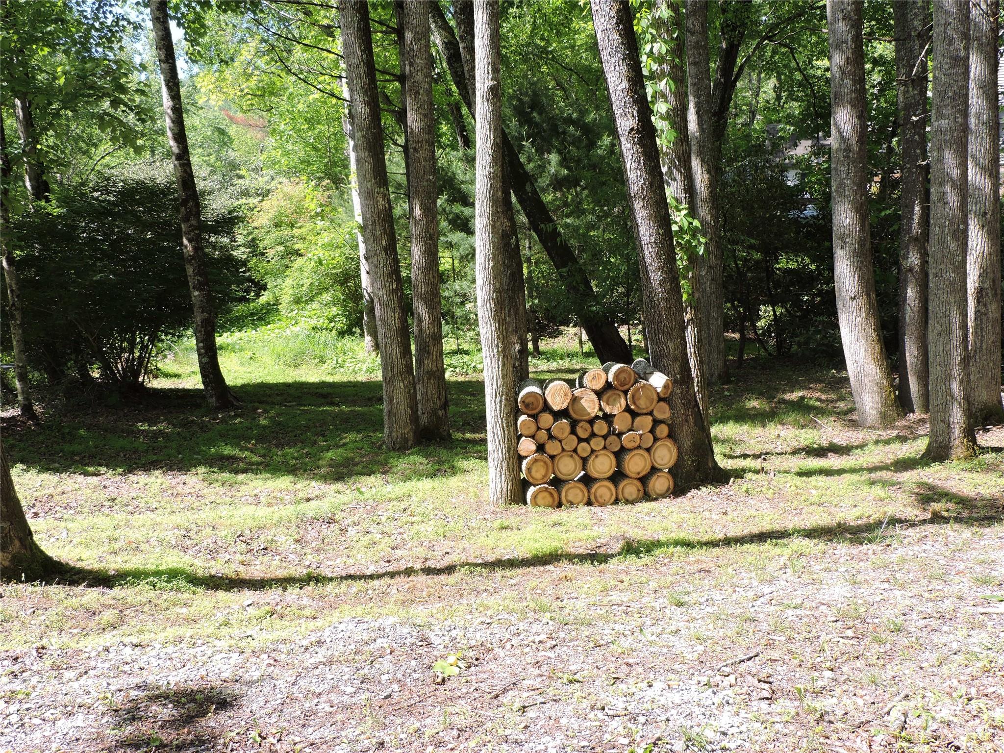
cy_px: 376
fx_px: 1015
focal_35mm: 35
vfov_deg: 40.7
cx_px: 502
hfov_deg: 52.6
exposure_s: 1/250
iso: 100
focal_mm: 6.2
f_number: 3.3
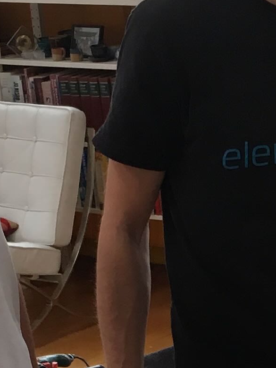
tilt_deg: -24.4
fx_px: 1595
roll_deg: +4.4
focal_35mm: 150
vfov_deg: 12.4
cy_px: 571
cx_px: 294
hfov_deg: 9.8
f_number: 2.2
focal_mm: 4.15
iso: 25
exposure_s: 1/33
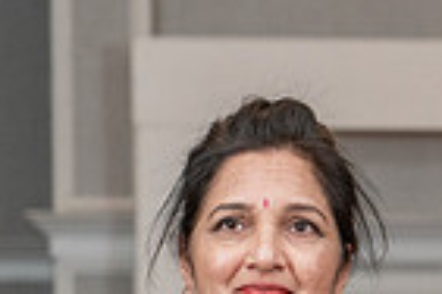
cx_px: 617
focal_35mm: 393
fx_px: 4825
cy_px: 571
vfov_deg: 3.5
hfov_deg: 5.2
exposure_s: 1/250
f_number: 4.5
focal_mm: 85
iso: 2000
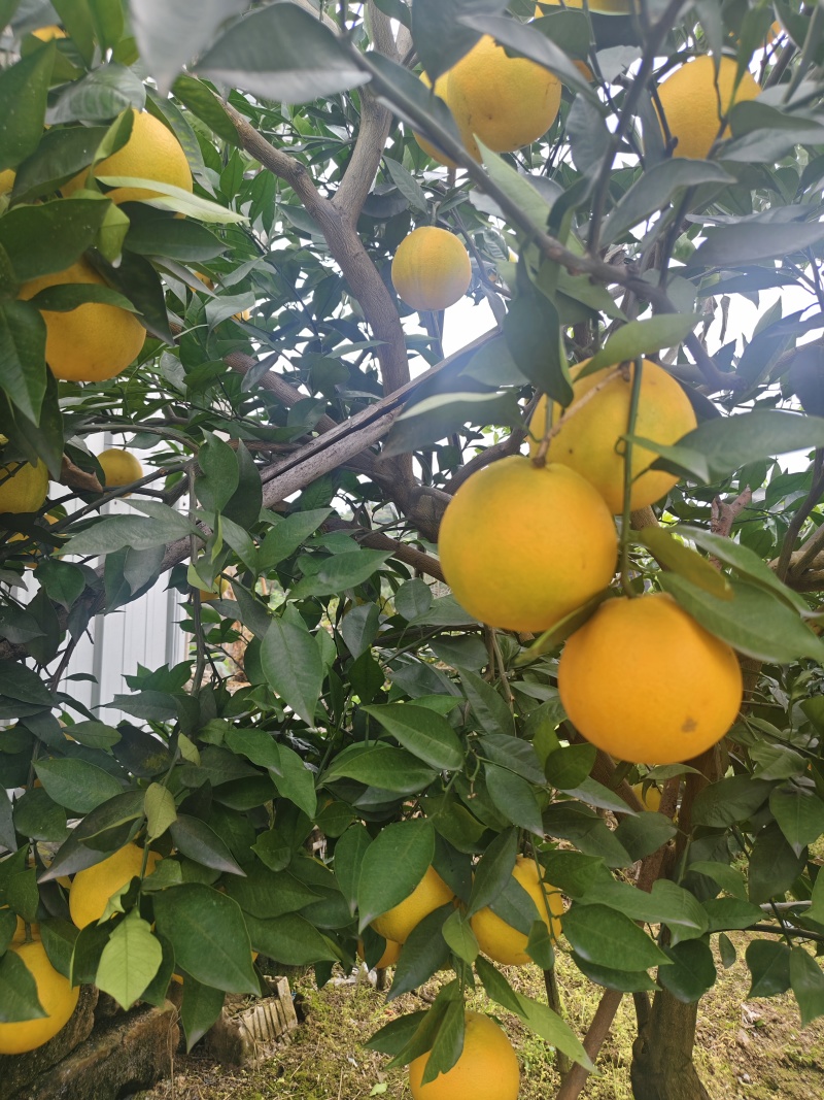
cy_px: 550
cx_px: 412
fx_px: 730
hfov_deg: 58.9
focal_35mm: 23
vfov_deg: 73.9
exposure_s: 1/100
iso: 73
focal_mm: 5.56
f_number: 1.88
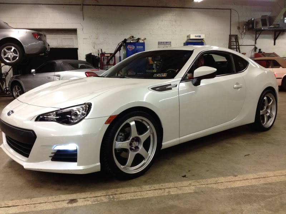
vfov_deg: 40.7
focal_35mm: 35
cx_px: 143
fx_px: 289
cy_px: 107
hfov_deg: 52.6
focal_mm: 4.3
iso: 160
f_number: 2.4
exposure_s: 1/20
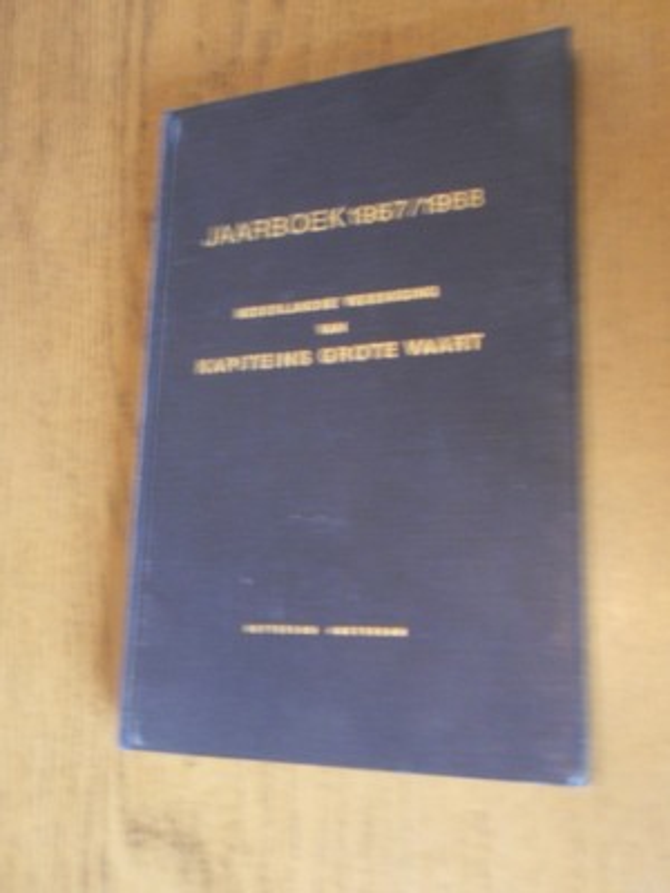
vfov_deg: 52.6
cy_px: 446
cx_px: 335
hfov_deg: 40.7
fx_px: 903
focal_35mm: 35
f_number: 3.5
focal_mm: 6.3
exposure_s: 1/6
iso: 400
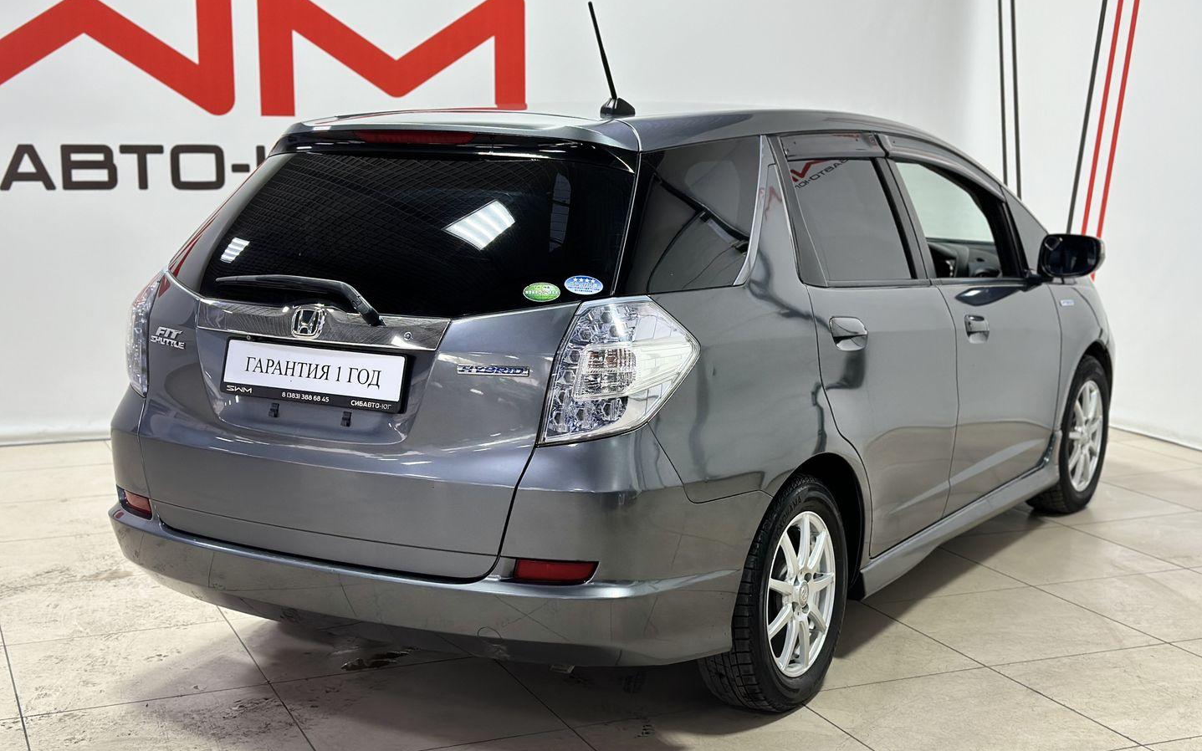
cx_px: 601
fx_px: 1671
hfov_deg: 39.6
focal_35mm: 51
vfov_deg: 25.3
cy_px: 381
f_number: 1.78
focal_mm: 6.86
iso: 125
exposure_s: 1/100
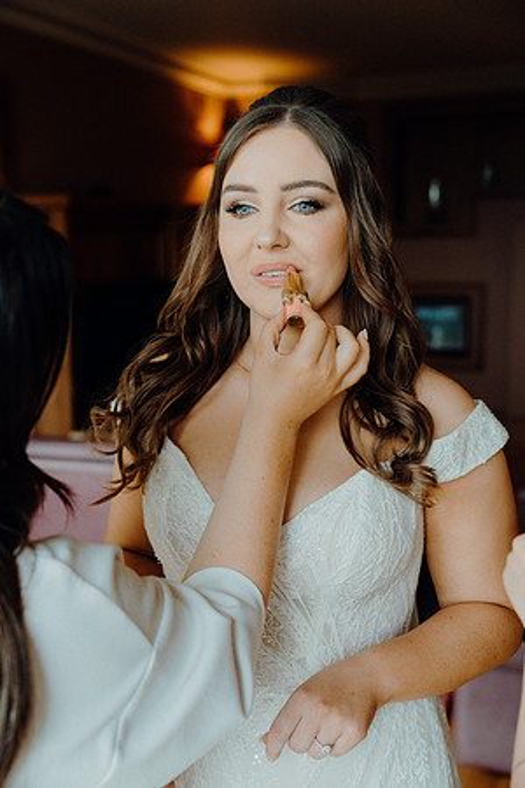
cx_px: 262
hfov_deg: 30.5
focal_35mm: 44
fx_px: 962
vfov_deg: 44.5
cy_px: 394
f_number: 3.5
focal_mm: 44
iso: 1600
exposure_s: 1/200
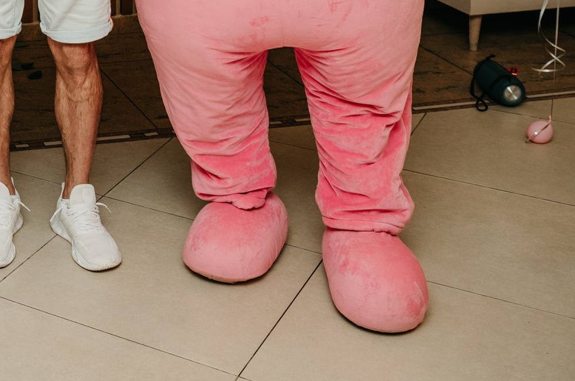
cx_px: -129
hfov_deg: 24.8
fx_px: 1164
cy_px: -158
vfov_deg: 17.1
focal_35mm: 73
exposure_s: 1/160
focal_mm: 24
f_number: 4
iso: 200
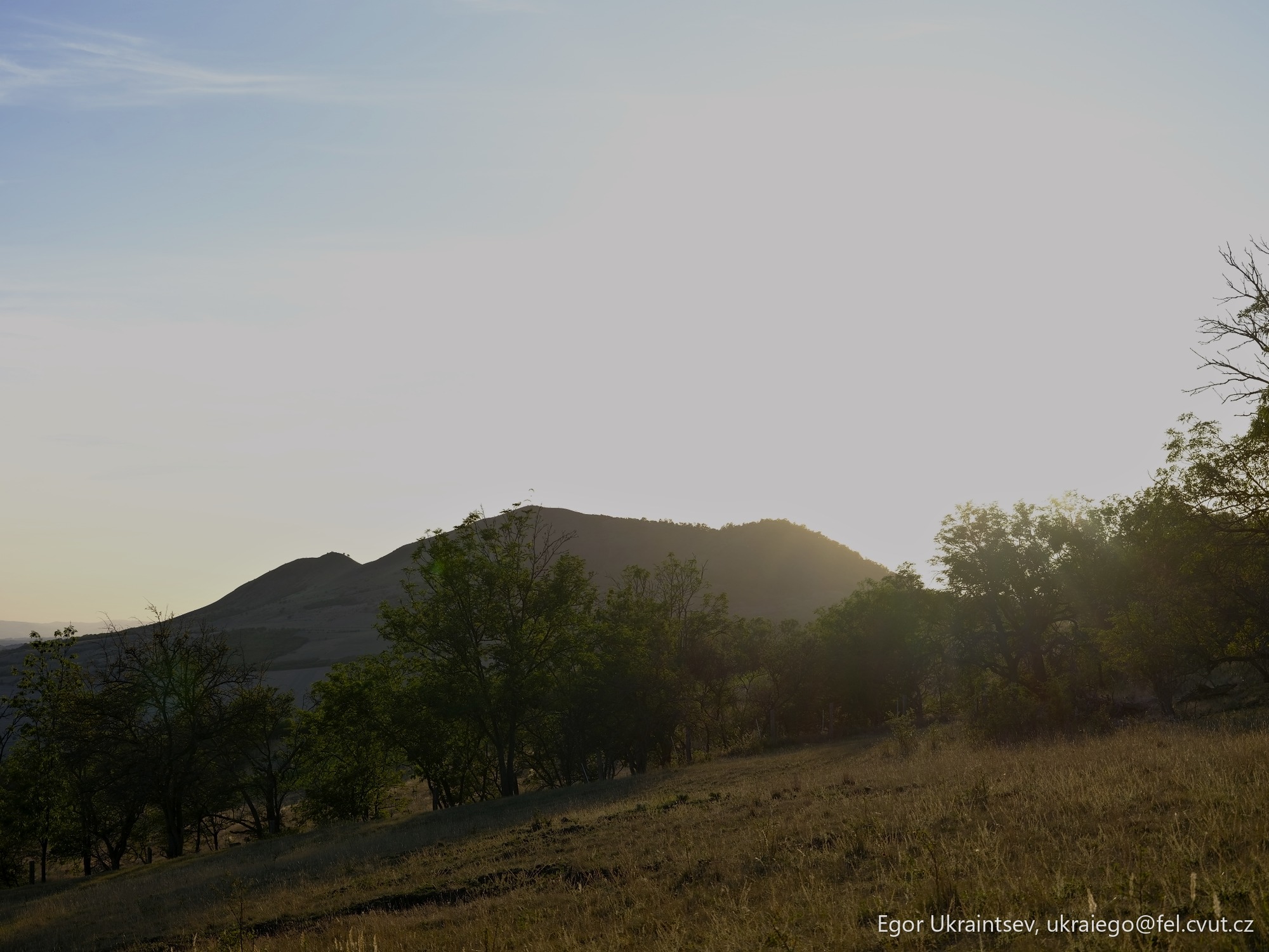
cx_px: 634
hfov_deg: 34.9
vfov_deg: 26.6
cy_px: 476
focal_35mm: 55
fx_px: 2016
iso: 100
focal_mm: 70
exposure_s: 1/80
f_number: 8
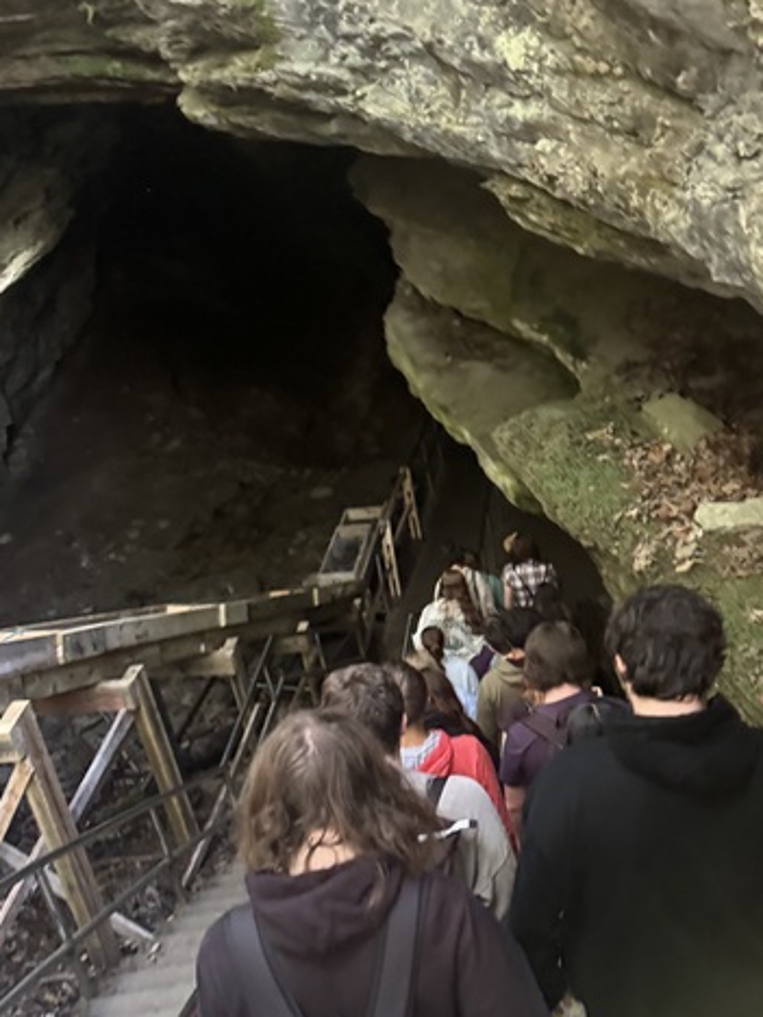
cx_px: 524
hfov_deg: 34.7
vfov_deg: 45.3
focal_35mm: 41
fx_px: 1205
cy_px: 648
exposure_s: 1/50
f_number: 1.78
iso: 800
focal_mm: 6.76
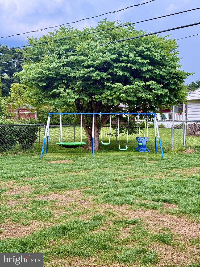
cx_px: 100
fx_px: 370
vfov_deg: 39.7
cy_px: 134
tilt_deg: -1.2
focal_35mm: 48
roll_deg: +0.2
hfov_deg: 30.3
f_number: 1.78
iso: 100
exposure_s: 1/248
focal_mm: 6.76
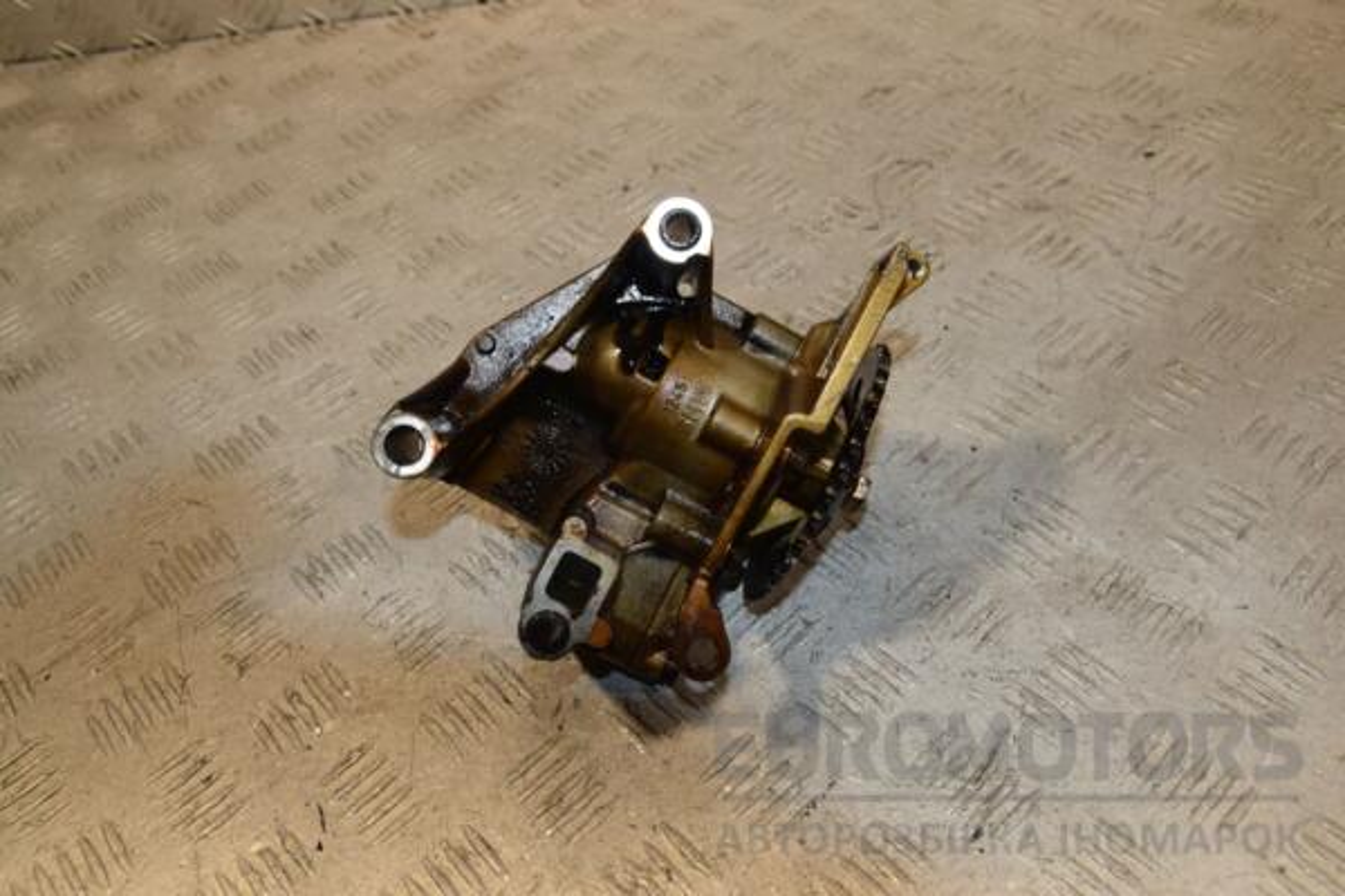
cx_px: 672
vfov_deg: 41.7
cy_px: 448
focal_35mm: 32
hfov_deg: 59.5
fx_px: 1177
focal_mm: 21
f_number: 8
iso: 800
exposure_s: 1/200
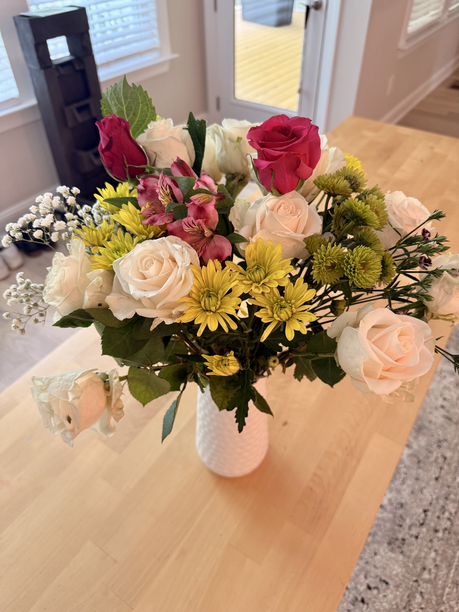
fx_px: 424
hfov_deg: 56.8
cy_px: 306
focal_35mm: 24
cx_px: 230
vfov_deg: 71.6
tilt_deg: -42.8
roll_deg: -0.1
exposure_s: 1/60
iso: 160
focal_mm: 6.76
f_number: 1.78
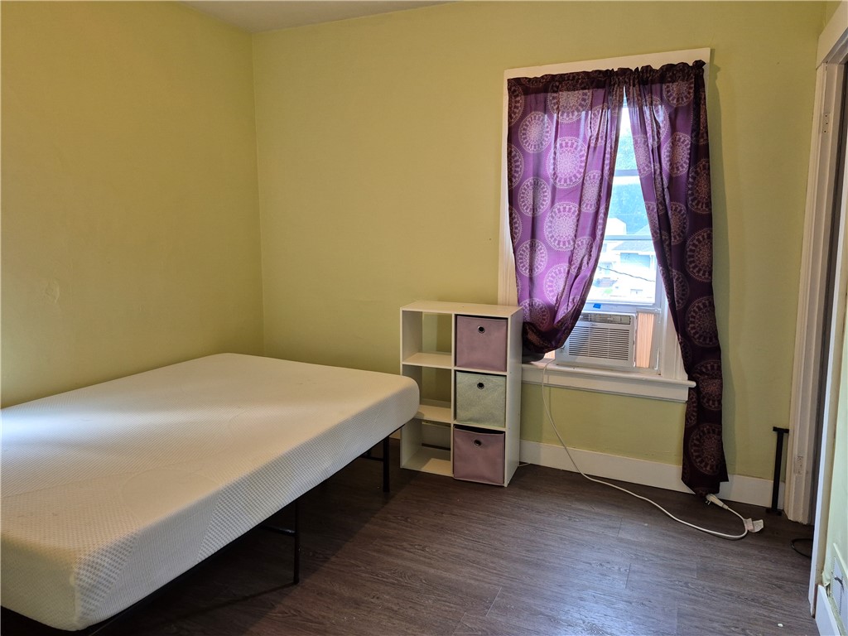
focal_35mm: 23
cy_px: 318
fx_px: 563
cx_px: 424
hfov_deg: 73.9
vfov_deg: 58.9
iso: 250
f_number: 1.8
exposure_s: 1/120
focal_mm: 5.4
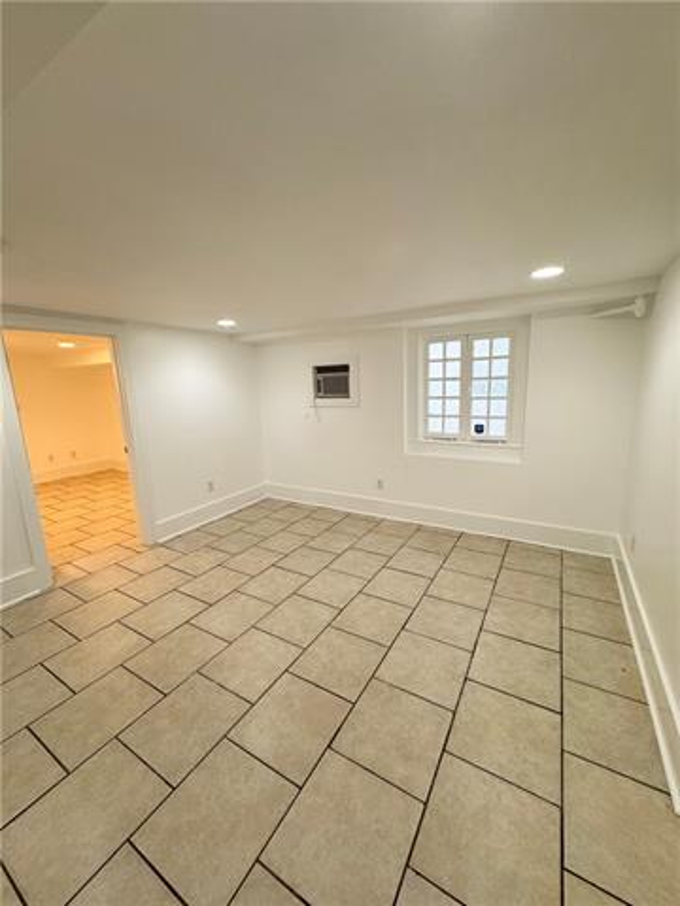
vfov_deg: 102.1
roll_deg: +2.3
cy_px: 453
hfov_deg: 85.7
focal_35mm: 14
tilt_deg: -9.8
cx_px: 340
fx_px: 367
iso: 160
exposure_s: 1/60
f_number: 2.2
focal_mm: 2.22
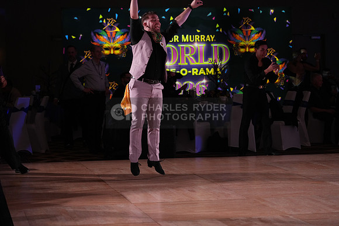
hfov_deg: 20.6
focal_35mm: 99
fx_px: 932
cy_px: 113
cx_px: 170
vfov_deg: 13.8
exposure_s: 1/400
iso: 2000
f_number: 4
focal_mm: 99
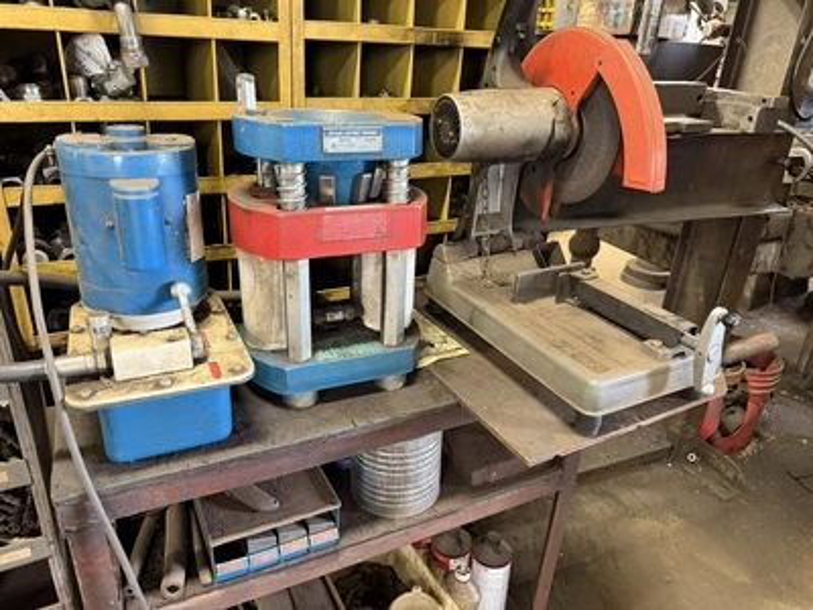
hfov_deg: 71.6
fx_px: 564
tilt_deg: -24.5
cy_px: 305
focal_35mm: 24
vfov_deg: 56.8
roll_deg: -3.3
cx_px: 406
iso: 640
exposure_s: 1/60
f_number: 1.78
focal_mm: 6.76
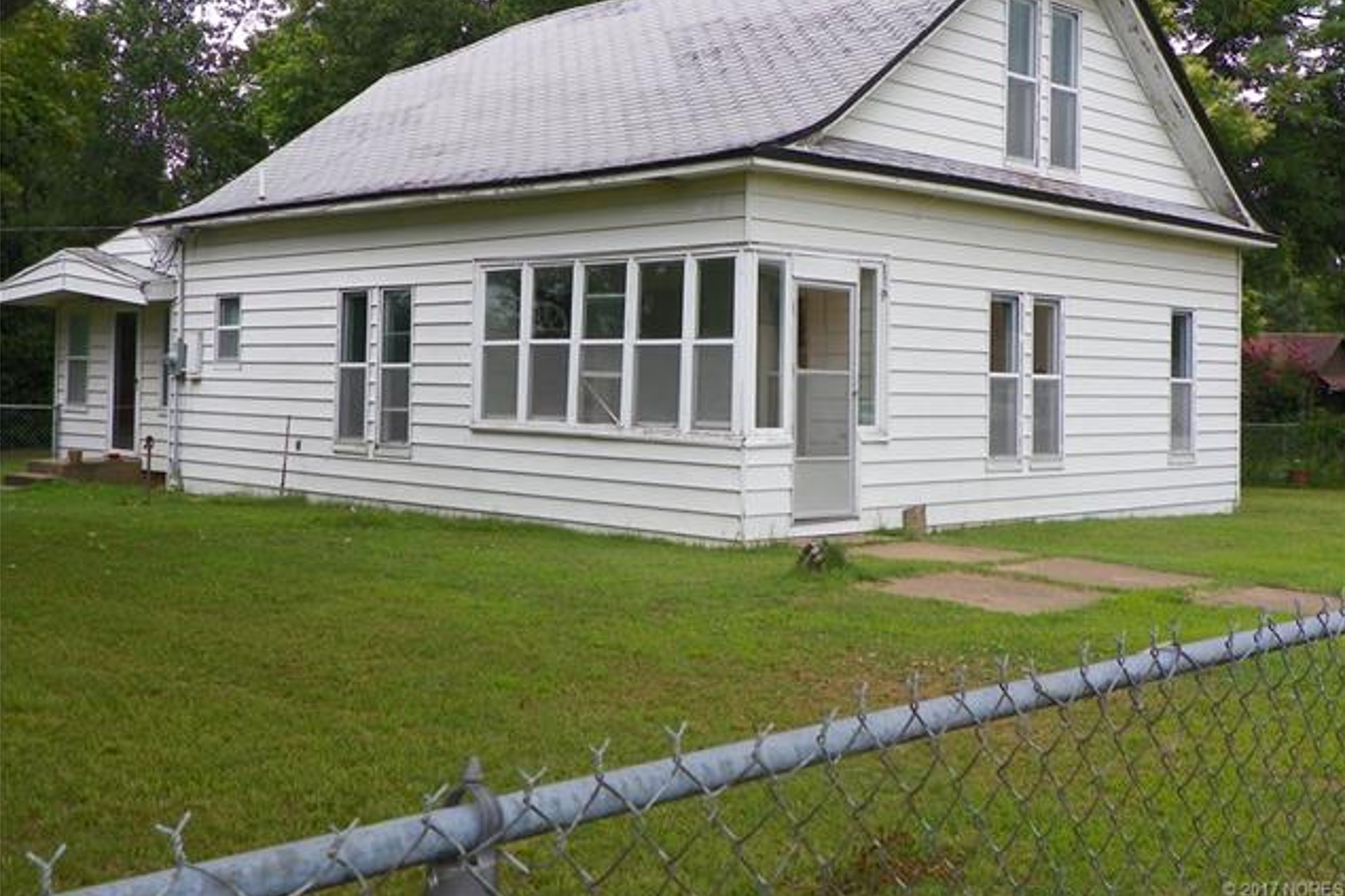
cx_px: 676
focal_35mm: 43
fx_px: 1606
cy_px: 394
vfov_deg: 31.1
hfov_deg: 45.4
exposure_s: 1/160
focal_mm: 7.3
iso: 64
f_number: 3.2
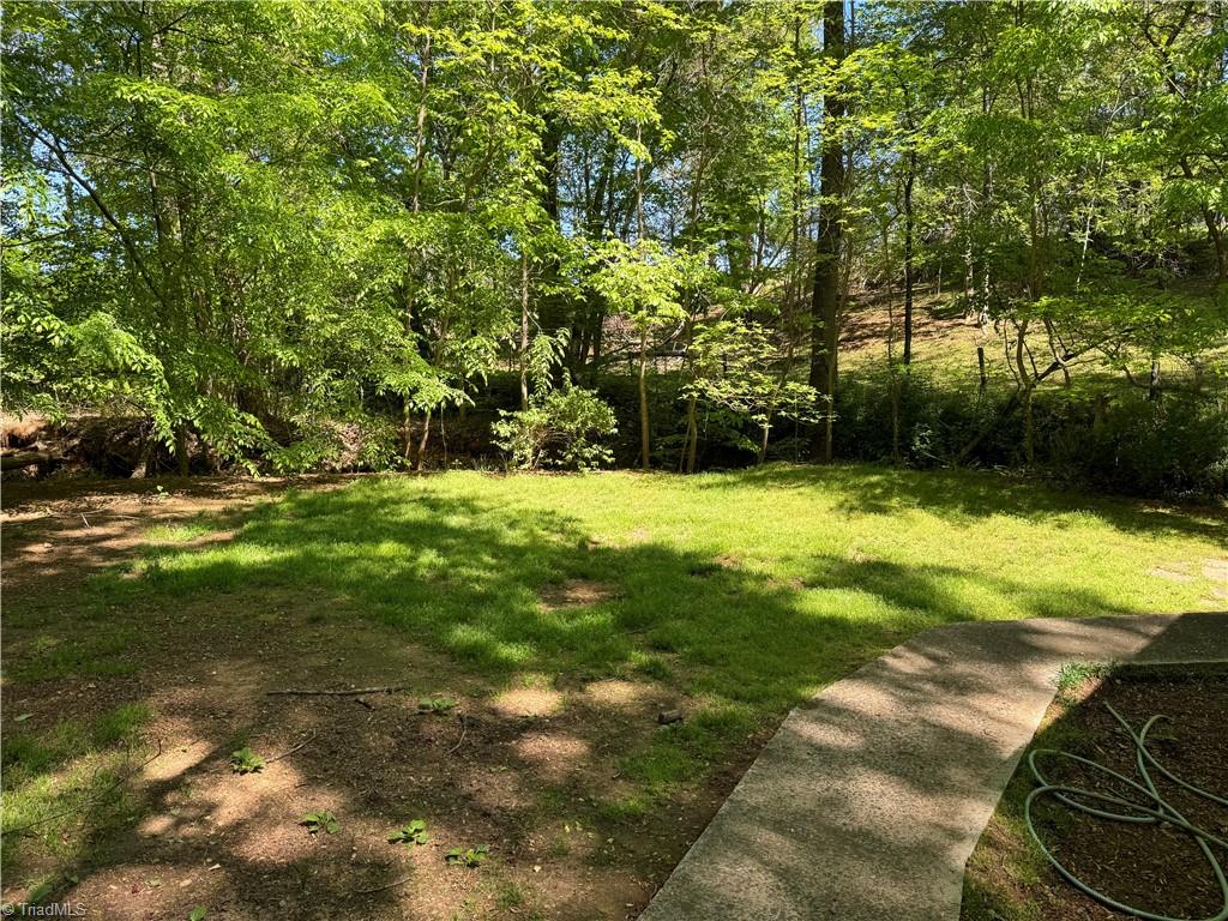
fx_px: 851
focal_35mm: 24
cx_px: 614
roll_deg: +2.1
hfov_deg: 71.6
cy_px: 460
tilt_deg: -6.1
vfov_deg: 56.8
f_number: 1.78
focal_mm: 6.76
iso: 80
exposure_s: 1/621
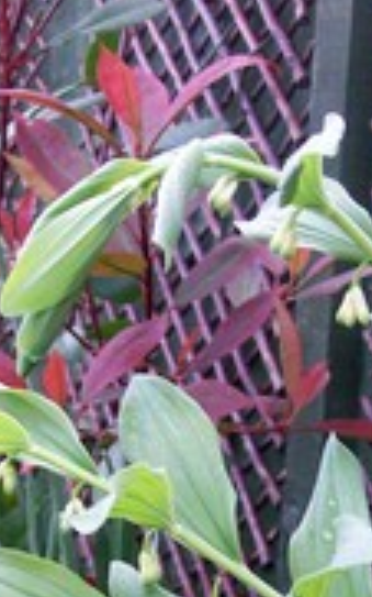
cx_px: 227
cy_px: 482
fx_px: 1510
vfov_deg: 22.0
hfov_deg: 14.0
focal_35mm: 93
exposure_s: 1/24.7
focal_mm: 6
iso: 160
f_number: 2.7
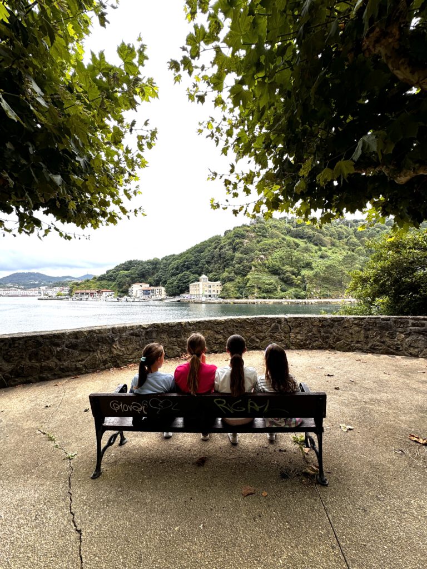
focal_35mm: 14
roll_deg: +0.3
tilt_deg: +1.7
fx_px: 230
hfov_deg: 85.7
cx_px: 214
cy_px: 284
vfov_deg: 102.1
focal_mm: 2.22
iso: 40
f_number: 2.2
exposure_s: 1/230
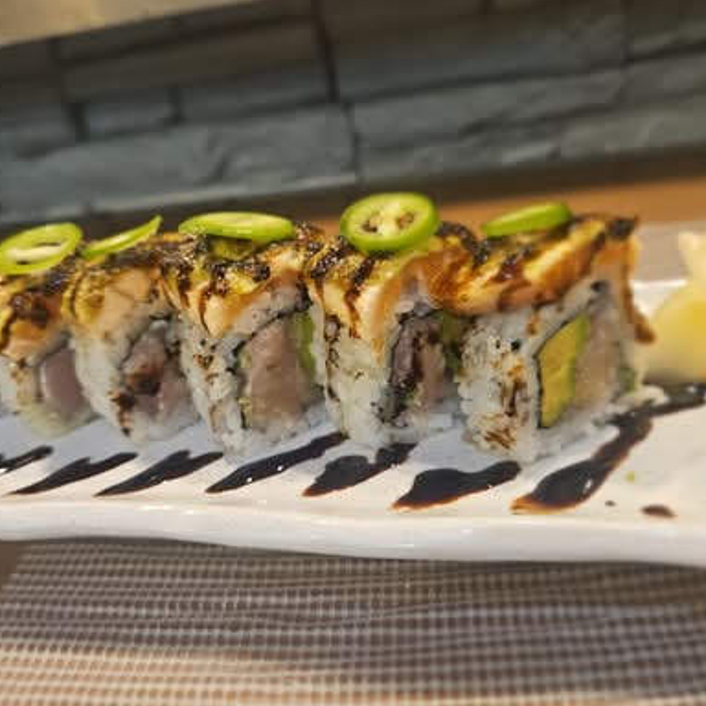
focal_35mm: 31
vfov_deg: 52.5
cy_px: 360
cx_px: 349
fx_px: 715
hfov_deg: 52.5
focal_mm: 5.4
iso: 250
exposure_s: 1/60
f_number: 1.8
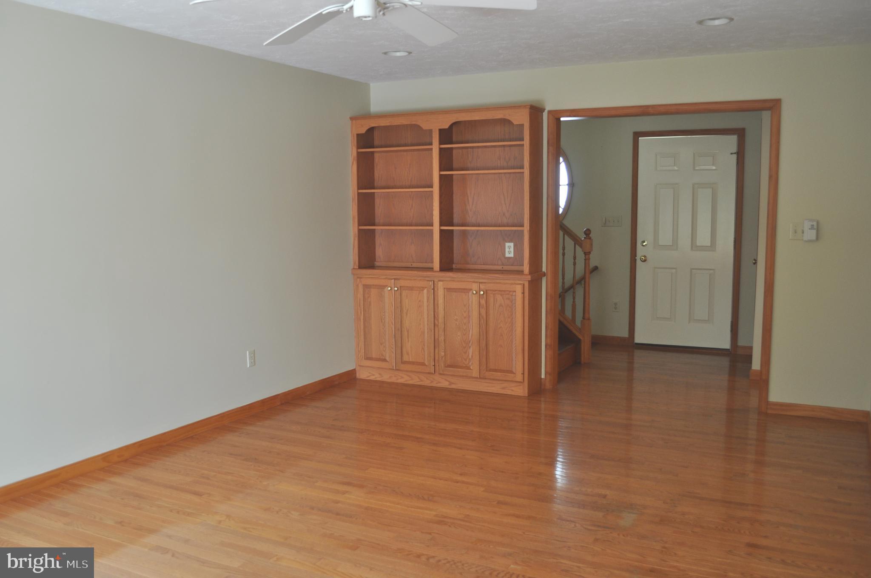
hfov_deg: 57.3
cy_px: 289
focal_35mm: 33
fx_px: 797
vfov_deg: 39.9
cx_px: 436
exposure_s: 1/25
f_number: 3.8
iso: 320
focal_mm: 22
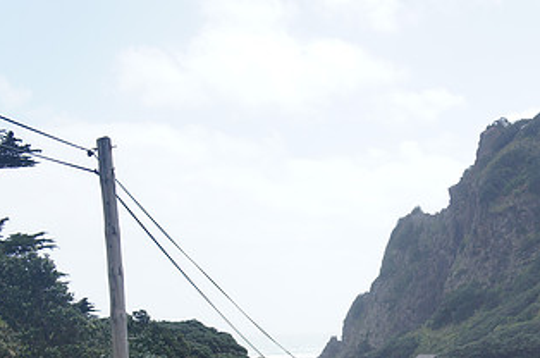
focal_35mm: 86
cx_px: 435
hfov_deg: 23.4
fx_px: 1286
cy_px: 318
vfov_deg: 15.7
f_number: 7.1
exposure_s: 1/500
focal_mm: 31
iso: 200
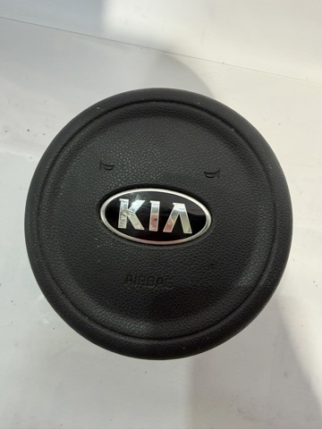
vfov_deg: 71.6
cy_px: 214
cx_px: 161
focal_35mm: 24
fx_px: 298
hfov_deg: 56.8
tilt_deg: -75.2
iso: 250
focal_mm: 2.22
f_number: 2.2
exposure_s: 1/50
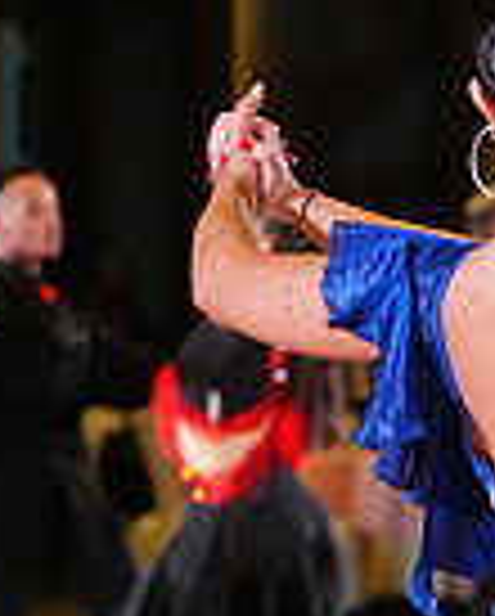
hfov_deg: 3.9
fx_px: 7254
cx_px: 839
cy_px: 818
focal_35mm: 397
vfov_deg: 4.8
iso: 4000
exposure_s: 1/400
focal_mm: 100
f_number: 4
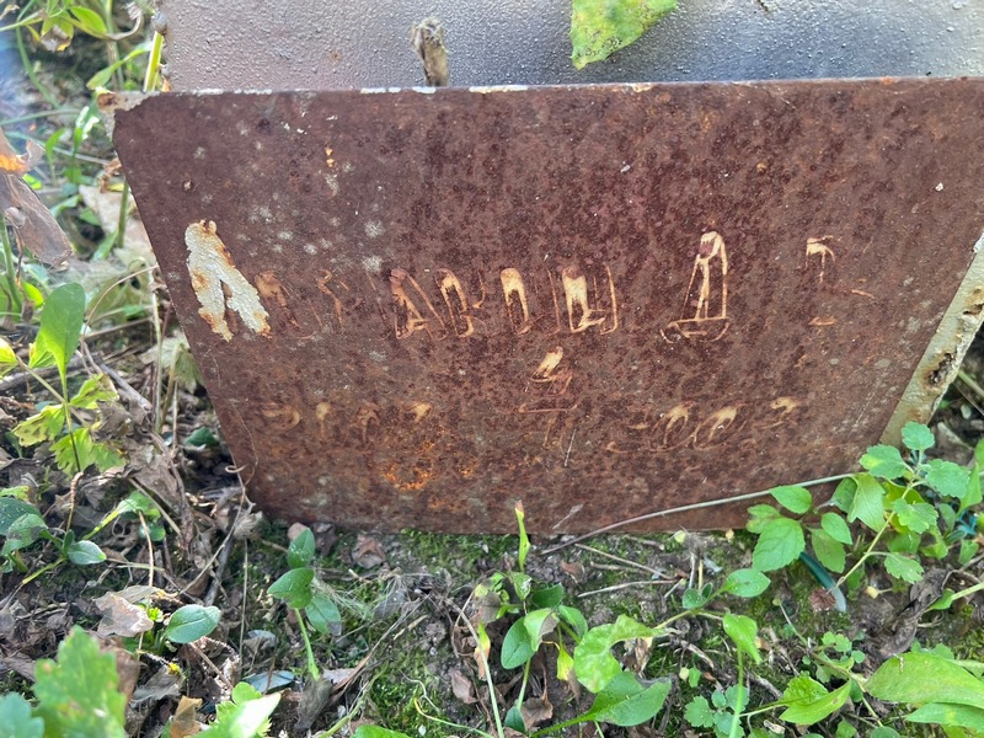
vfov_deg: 53.1
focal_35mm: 26
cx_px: 492
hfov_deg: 67.3
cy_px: 369
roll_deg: -5.6
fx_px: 739
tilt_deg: -43.8
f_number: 1.5
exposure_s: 1/121
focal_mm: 5.7
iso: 80
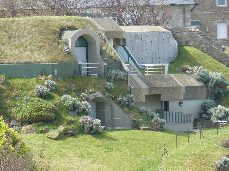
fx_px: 2216
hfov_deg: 5.9
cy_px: 86
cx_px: 114
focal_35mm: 335
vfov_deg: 4.4
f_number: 4.9
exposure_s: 1/125
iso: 100
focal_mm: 49.2
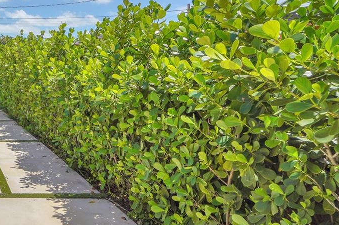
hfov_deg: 43.0
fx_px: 311
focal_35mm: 33
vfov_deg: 39.3
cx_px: -43
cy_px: 70
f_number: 20
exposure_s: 1/40
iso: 100
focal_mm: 14
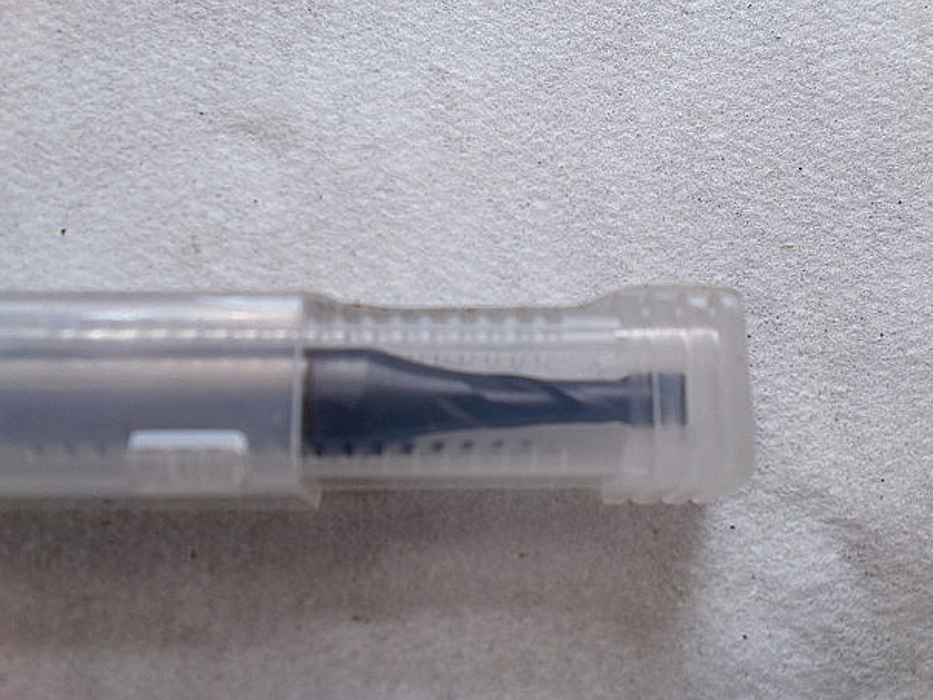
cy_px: 359
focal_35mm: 37
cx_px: 489
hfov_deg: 50.1
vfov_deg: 38.7
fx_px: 997
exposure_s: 1/100
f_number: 3.1
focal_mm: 6.3
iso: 64
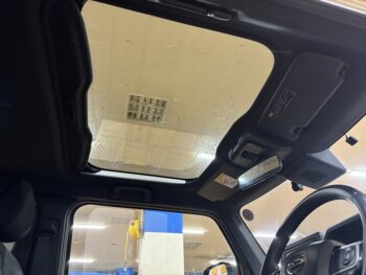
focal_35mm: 26
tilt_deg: +35.3
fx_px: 275
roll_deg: +3.1
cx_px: 183
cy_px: 138
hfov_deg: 67.3
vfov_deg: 53.1
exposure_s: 1/50
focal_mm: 5.96
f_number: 1.6
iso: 500
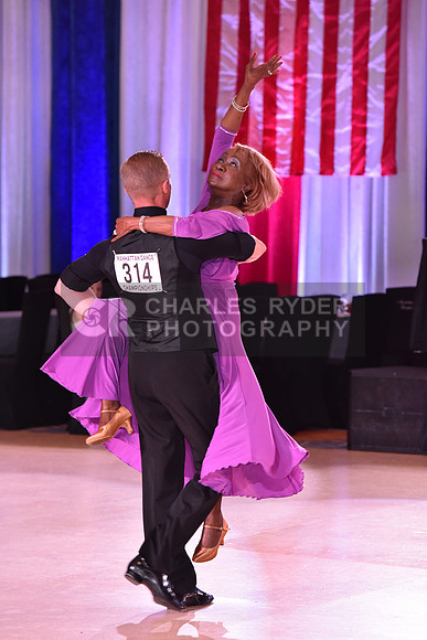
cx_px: 214
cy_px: 320
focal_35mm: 170
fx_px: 3023
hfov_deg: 8.1
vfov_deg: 12.1
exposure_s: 1/250
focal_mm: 170
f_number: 5.6
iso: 2500
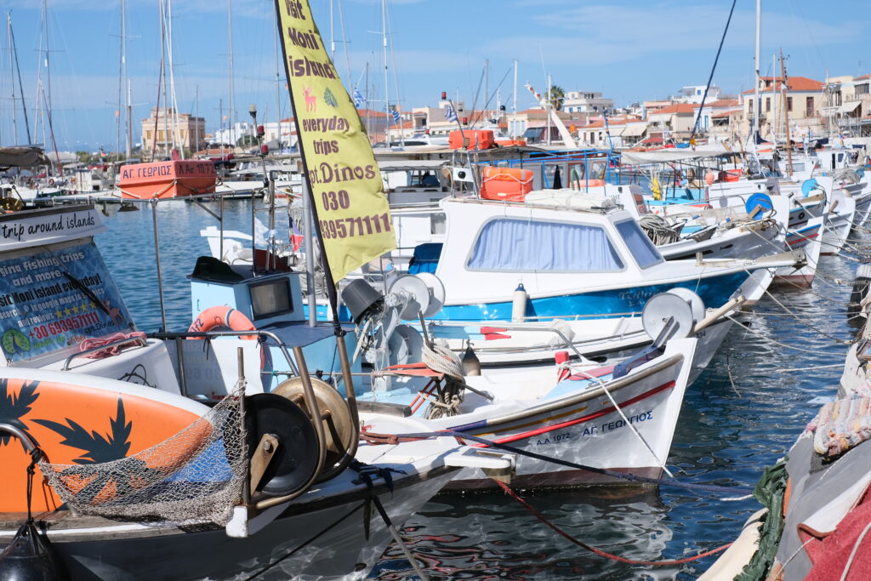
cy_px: 290
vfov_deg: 25.5
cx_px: 436
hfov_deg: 37.5
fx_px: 1282
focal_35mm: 53
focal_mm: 35
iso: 320
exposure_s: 1/2000
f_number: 5.6
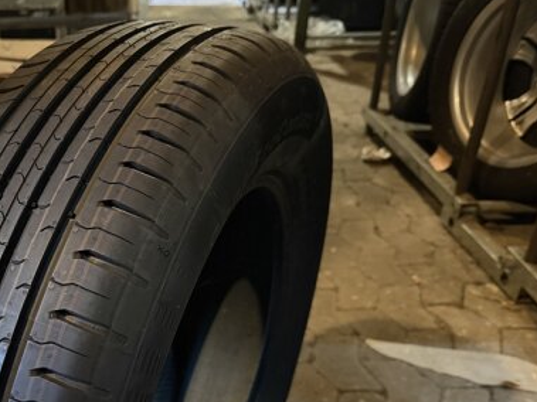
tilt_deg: -34.1
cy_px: 302
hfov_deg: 47.0
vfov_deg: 36.8
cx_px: 129
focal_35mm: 38
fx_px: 589
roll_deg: +3.2
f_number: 1.78
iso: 1600
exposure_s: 1/25
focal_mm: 6.76
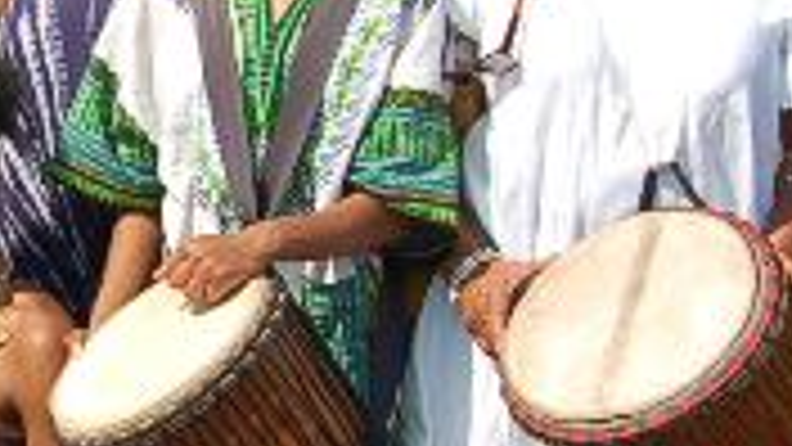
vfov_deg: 7.6
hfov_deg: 12.7
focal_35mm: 160
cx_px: -441
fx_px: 3360
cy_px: 185
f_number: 9
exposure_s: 1/250
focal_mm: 28
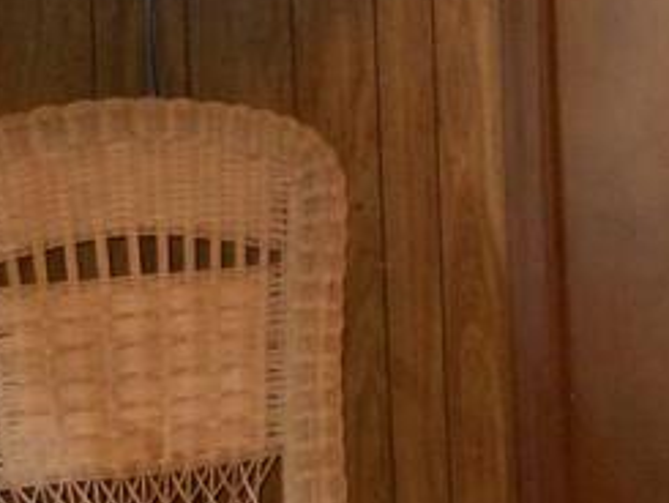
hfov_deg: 13.3
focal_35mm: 138
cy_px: -44
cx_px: 1073
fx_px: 2668
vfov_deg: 10.6
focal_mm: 5.9
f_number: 4
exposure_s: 1/25
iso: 400
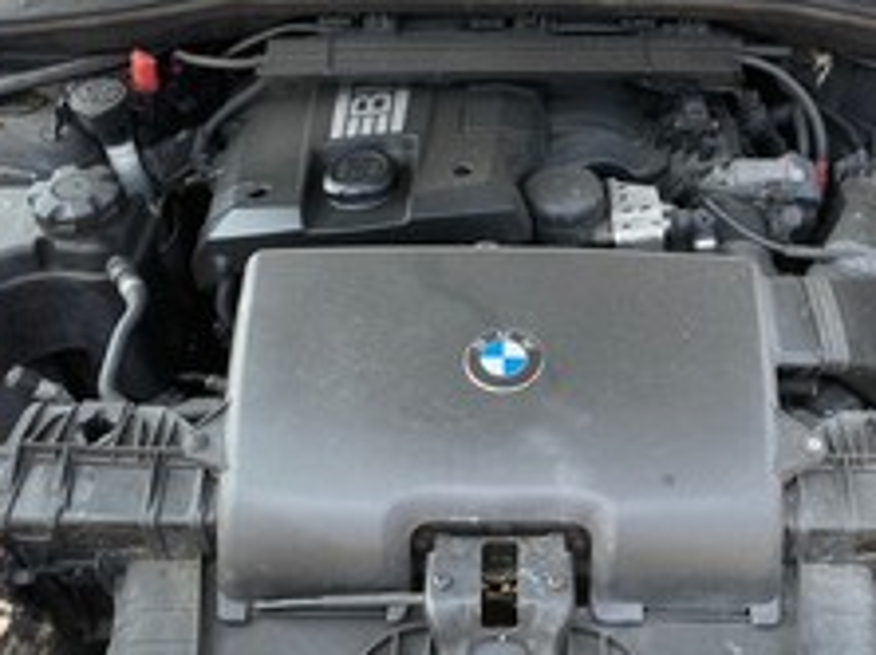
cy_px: 292
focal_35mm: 41
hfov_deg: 45.7
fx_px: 1036
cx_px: 509
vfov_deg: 35.0
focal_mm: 4.2
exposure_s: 1/222
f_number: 1.6
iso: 32
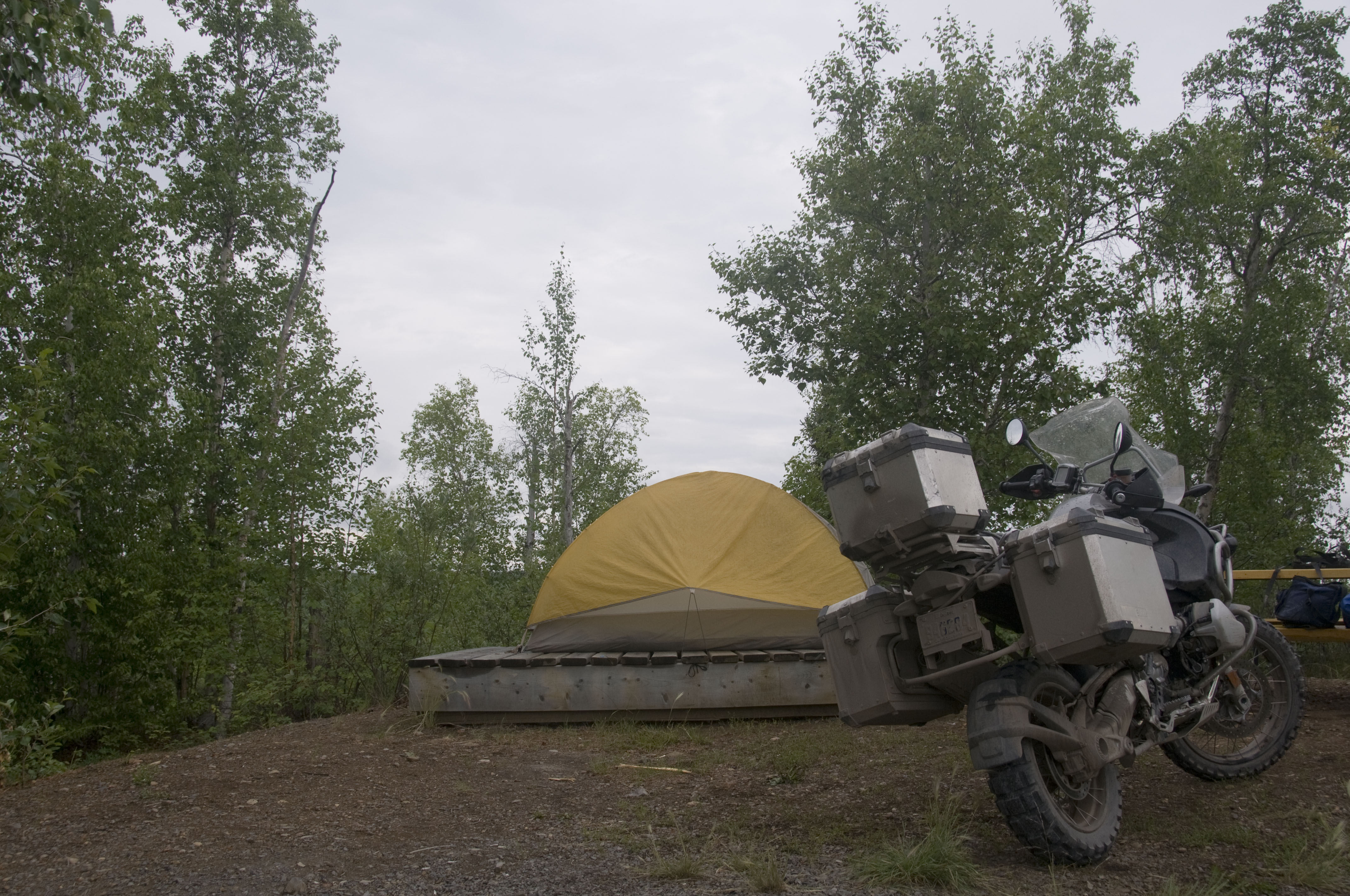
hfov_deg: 53.2
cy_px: 448
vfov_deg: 36.8
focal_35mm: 36
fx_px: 1348
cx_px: 675
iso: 200
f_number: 6.3
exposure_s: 1/250
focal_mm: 24
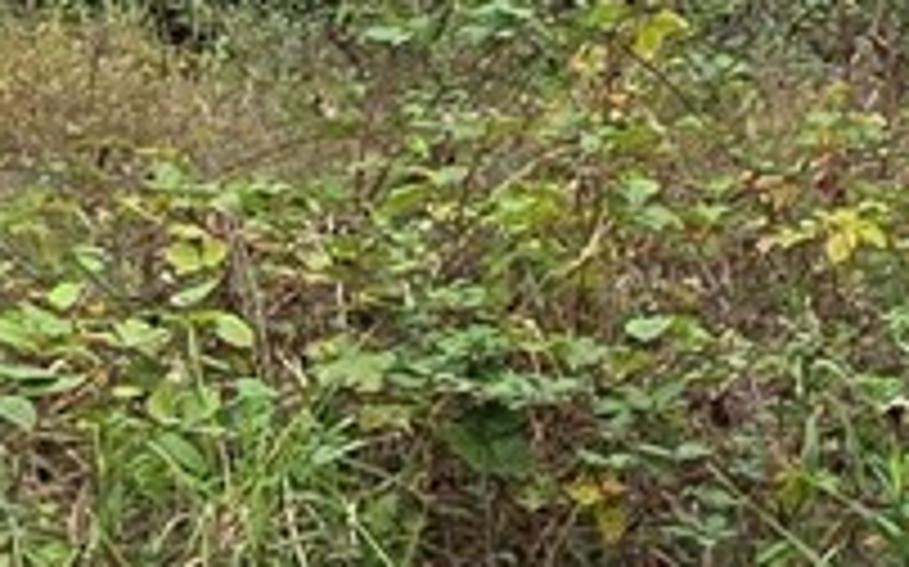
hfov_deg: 19.1
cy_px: -342
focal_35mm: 109
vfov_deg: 11.4
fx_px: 2699
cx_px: 396
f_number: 2.2
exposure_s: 1/621
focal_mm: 2.2
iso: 50
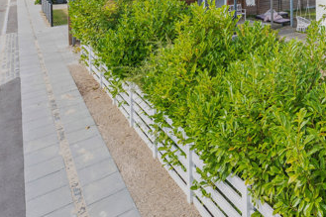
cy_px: -32
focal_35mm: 34
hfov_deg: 48.5
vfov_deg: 33.0
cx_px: 307
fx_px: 308
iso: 200
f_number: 10
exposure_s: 1/125
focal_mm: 14
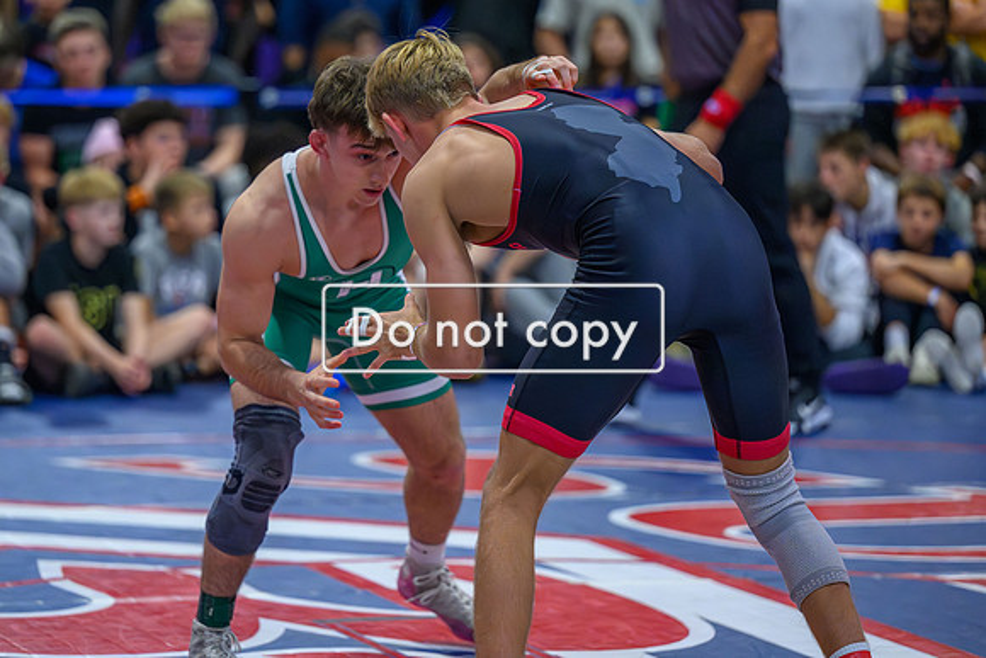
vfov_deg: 7.1
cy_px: 263
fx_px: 5313
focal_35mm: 194
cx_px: 417
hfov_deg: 10.6
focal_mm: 155
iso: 10000
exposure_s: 1/800
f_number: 2.8
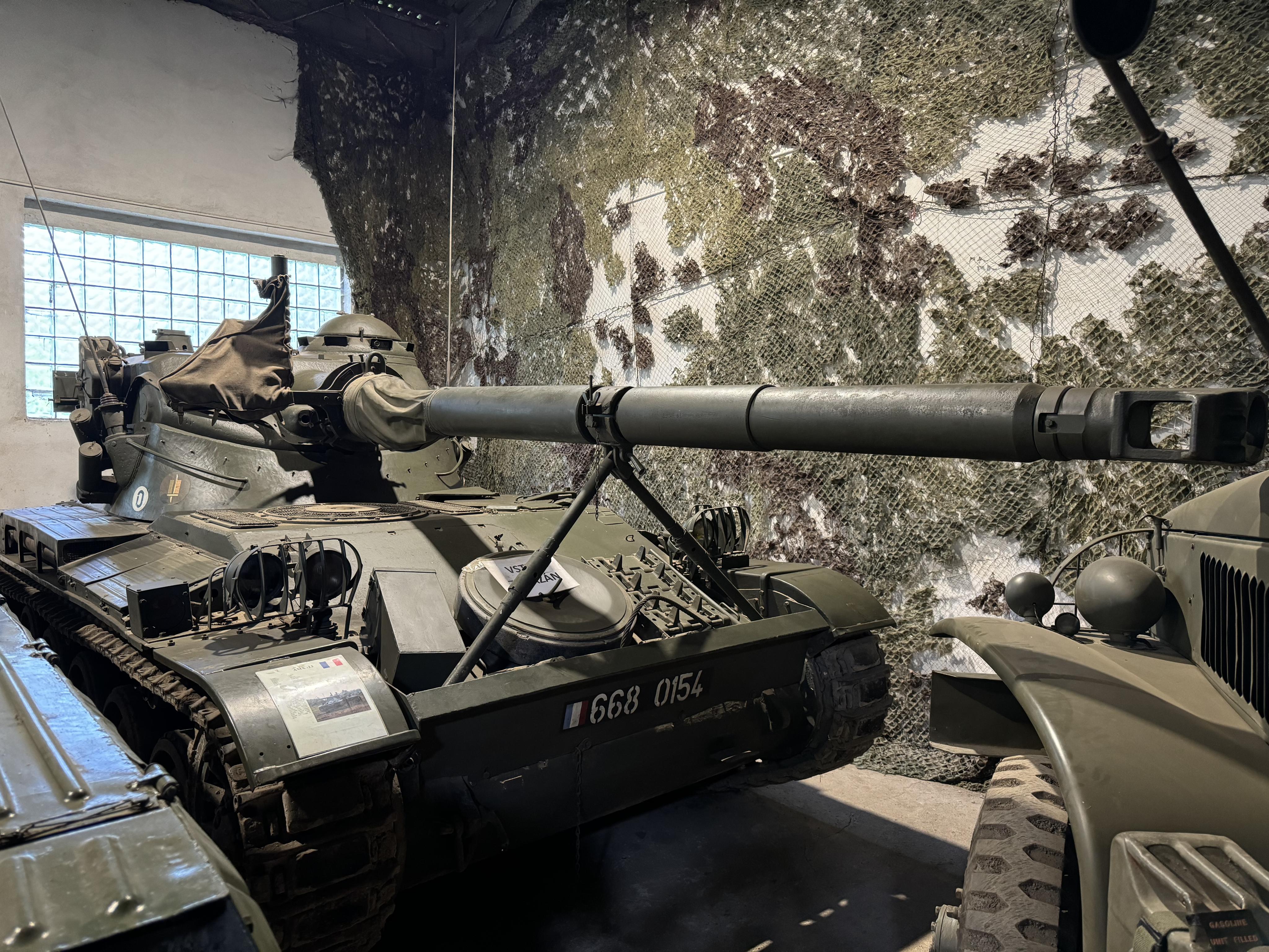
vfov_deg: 56.8
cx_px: 634
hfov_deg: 71.6
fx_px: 880
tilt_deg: -2.8
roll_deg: -0.3
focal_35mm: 24
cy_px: 476
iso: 400
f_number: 1.78
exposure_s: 1/50
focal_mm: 6.76
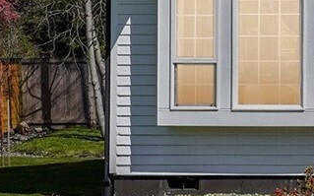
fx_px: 1950
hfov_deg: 8.8
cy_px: 13
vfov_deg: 5.7
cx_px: 558
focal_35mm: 228
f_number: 8
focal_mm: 28
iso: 100
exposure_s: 1/350
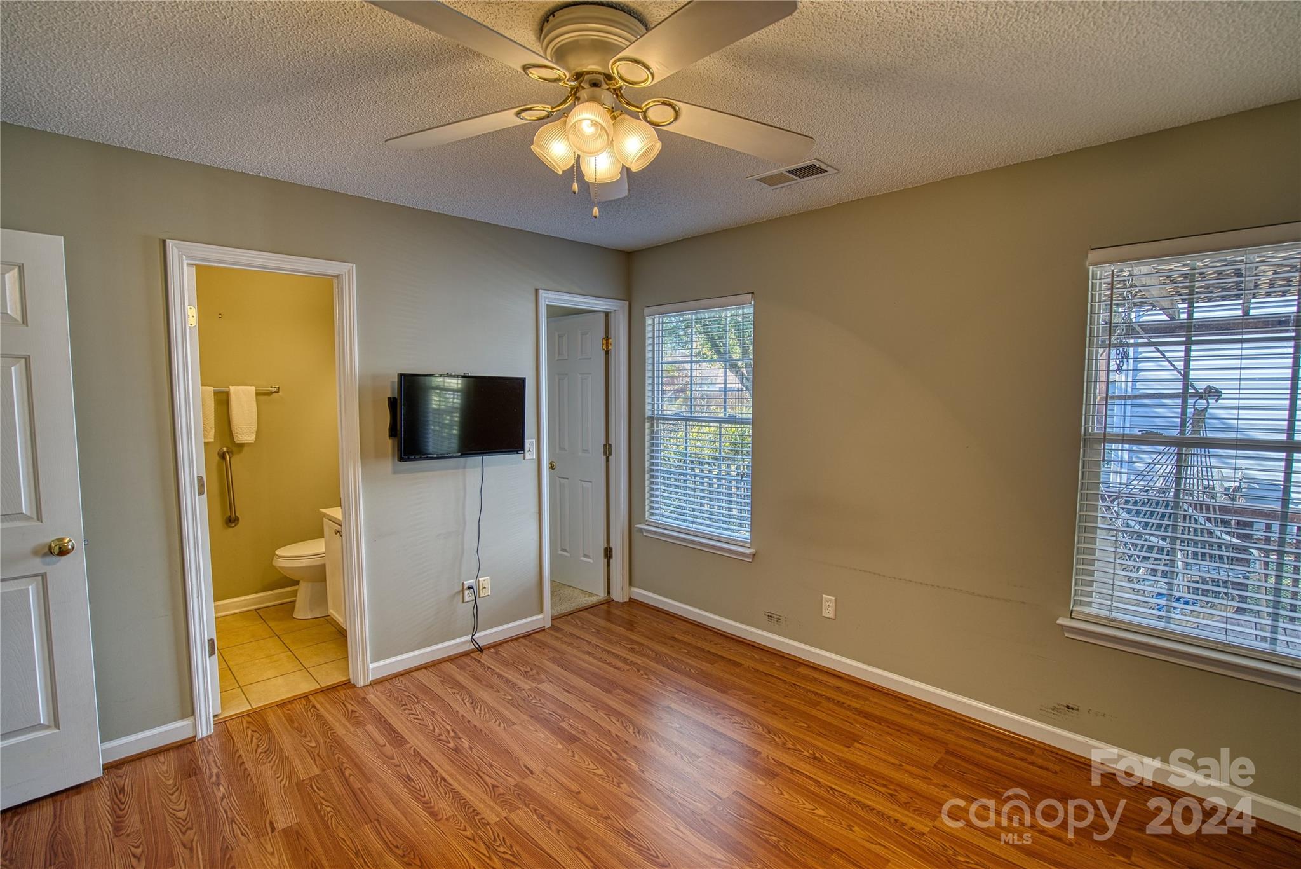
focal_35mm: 16
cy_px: 434
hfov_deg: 96.7
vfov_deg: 73.8
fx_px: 578
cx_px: 650
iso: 800
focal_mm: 16
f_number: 4
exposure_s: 1/30
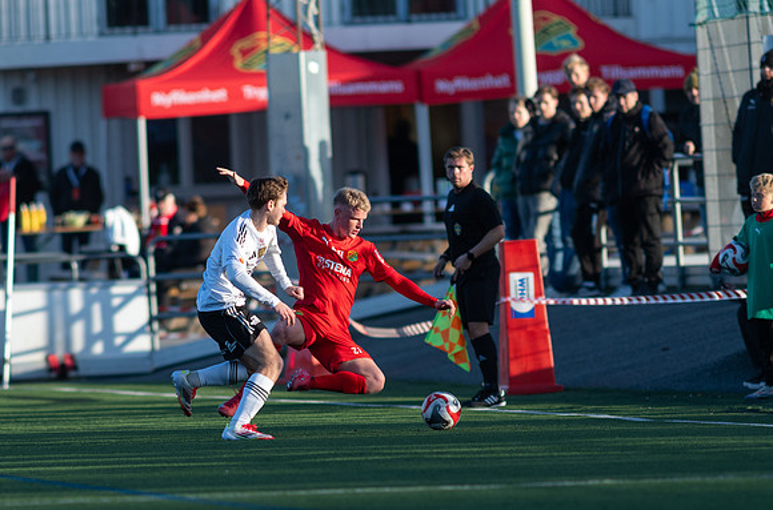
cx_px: 246
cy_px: 352
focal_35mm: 616
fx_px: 13187
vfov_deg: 2.2
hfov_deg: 3.4
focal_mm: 300
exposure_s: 1/1250
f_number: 3.2
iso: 125
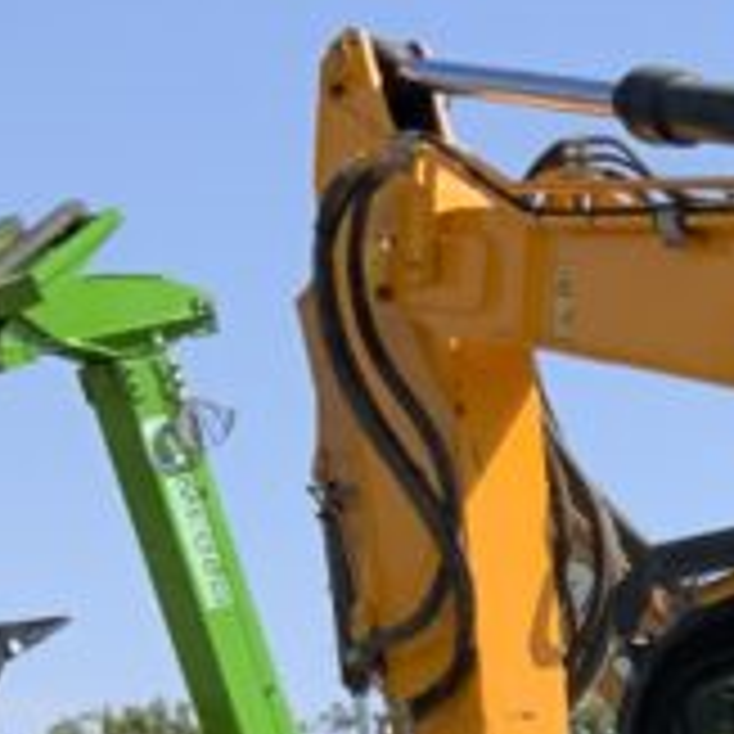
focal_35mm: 161
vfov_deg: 10.3
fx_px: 3862
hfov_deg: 9.5
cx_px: 1855
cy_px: 1274
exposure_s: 1/1675
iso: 16
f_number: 1.8
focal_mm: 3
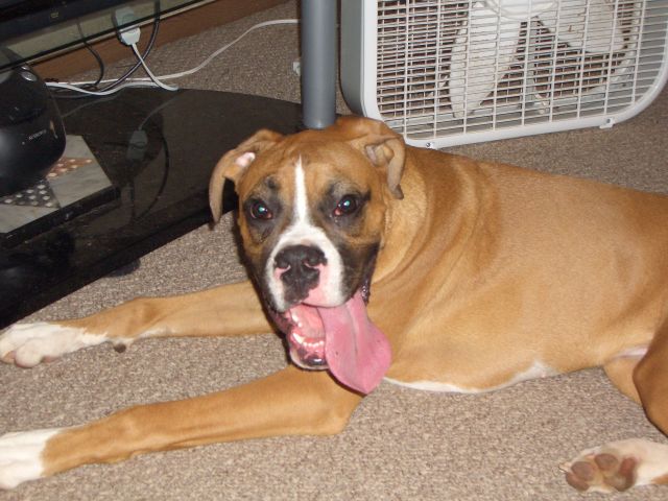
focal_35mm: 62
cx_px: 334
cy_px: 250
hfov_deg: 31.2
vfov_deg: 23.7
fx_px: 1196
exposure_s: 1/60
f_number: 3.5
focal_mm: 10.2
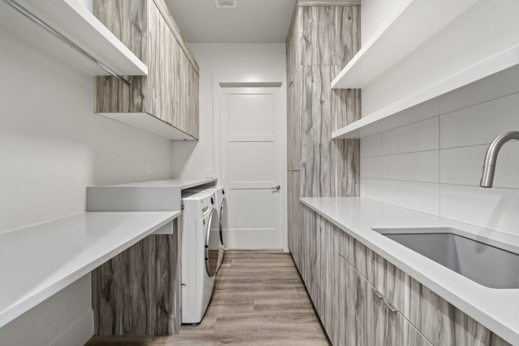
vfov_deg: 77.3
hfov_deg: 100.4
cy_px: 173
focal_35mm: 15
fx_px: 216
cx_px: 260
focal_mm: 10
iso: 800
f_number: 8
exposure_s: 1/5
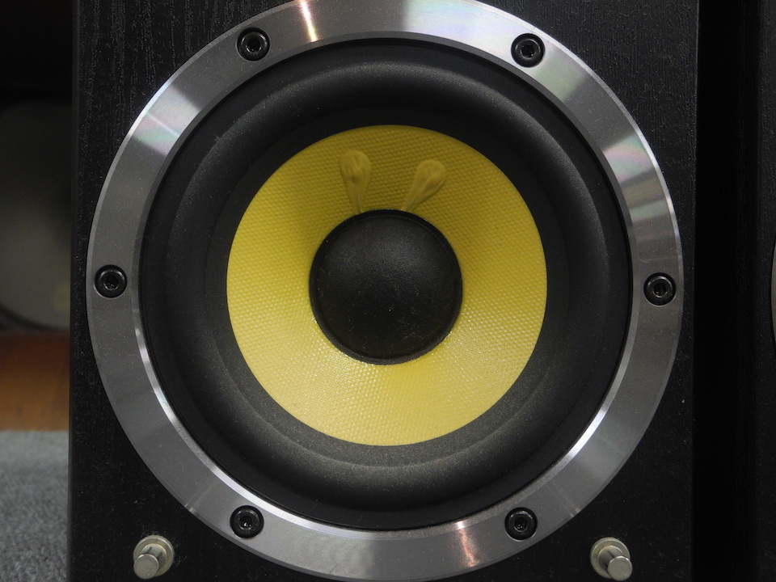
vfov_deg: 35.1
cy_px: 291
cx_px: 388
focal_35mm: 41
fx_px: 919
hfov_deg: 45.8
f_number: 3.2
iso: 350
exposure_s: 1/30
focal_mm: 8.8
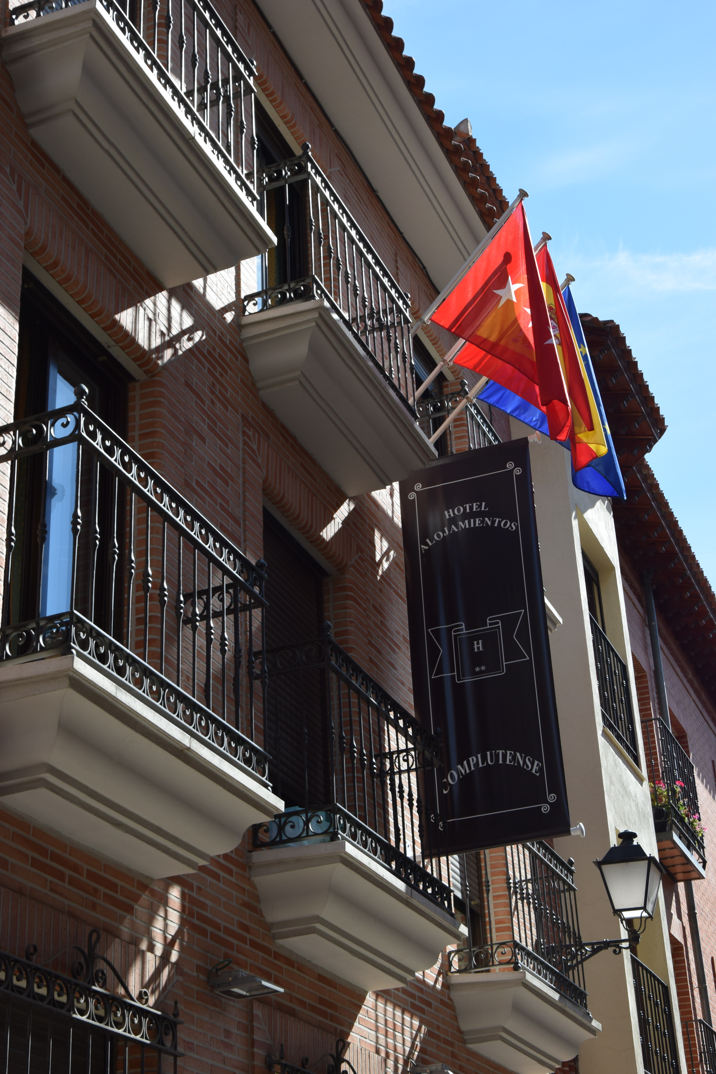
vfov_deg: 35.1
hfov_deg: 23.8
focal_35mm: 57
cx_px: 358
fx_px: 1700
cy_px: 537
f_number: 8
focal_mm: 38
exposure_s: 1/250
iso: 220
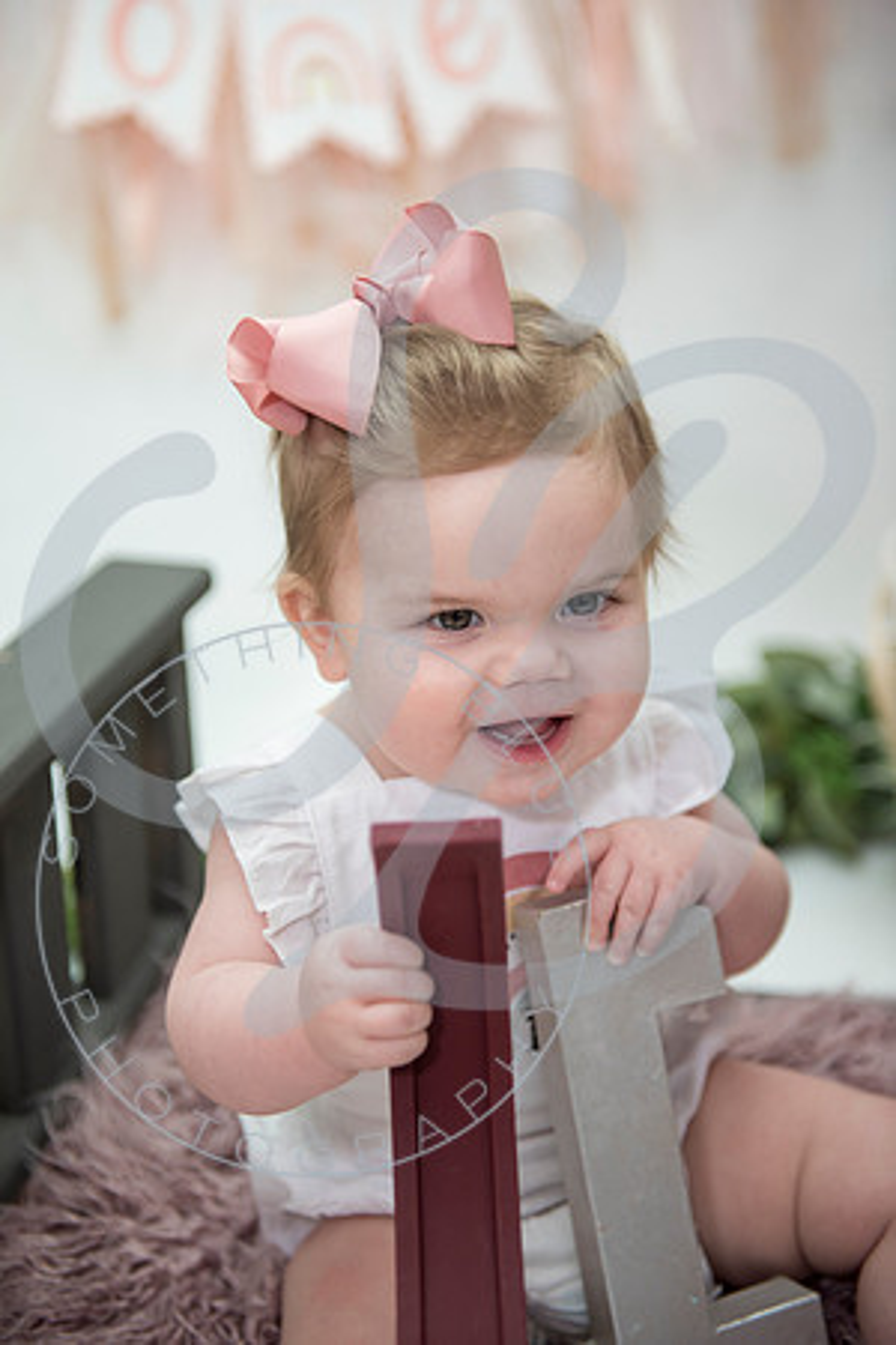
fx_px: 2053
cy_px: 672
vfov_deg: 36.2
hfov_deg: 24.6
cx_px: 448
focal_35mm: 55
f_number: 2.8
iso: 160
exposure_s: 1/400
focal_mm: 55
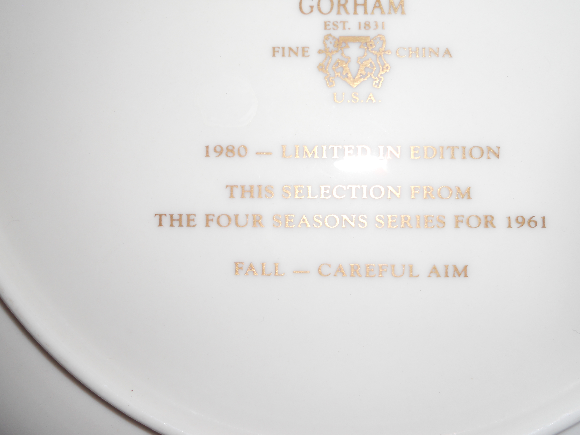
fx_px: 536
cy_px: 218
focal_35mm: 32
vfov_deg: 44.2
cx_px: 290
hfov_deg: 56.8
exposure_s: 1/25
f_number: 8.8
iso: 80
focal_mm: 5.8
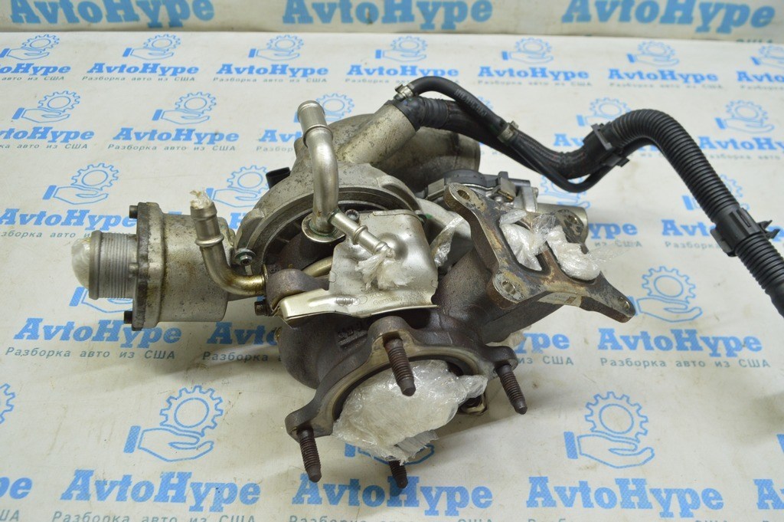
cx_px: 392
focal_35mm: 32
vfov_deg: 41.6
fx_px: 685
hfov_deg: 59.5
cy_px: 261
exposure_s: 1/20
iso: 400
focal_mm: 21
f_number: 5.6
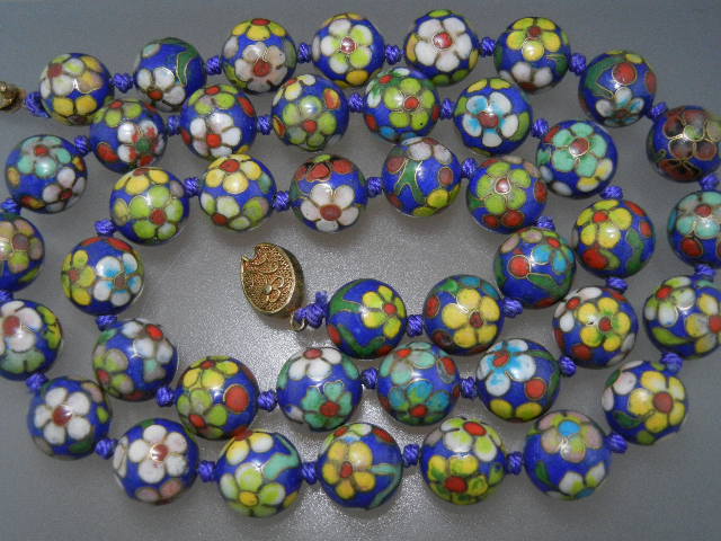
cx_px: 360
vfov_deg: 32.2
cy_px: 270
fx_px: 937
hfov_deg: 42.1
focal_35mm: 45
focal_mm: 8.1
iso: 800
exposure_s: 1/30
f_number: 7.6
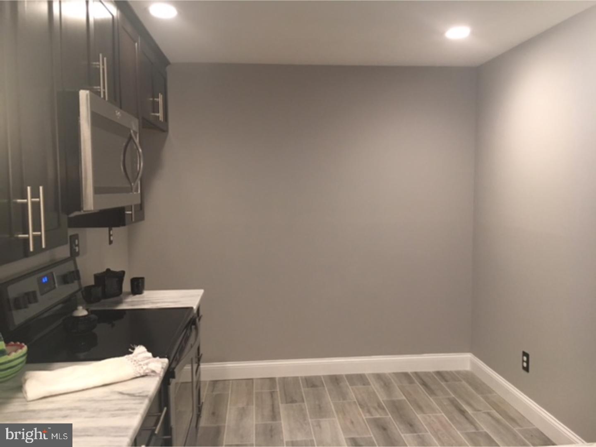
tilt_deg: -2.9
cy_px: 224
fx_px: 499
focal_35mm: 29
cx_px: 298
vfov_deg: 48.2
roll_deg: -0.3
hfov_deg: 61.7
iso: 125
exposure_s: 1/30
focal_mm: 4.15
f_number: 2.2
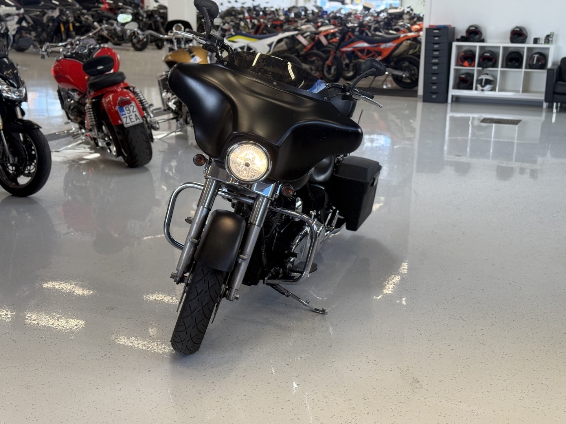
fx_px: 785
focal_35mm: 48
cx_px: 283
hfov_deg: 39.7
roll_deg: -1.4
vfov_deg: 30.3
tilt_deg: -14.9
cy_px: 212
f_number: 1.78
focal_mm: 6.76
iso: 50
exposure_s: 1/100
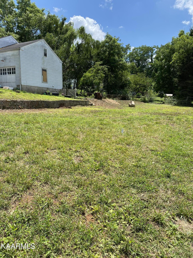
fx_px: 193
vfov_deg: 67.3
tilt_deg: -6.8
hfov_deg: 53.1
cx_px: 96
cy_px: 129
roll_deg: +0.7
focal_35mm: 26
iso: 32
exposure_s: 1/2066
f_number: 1.8
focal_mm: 4.25
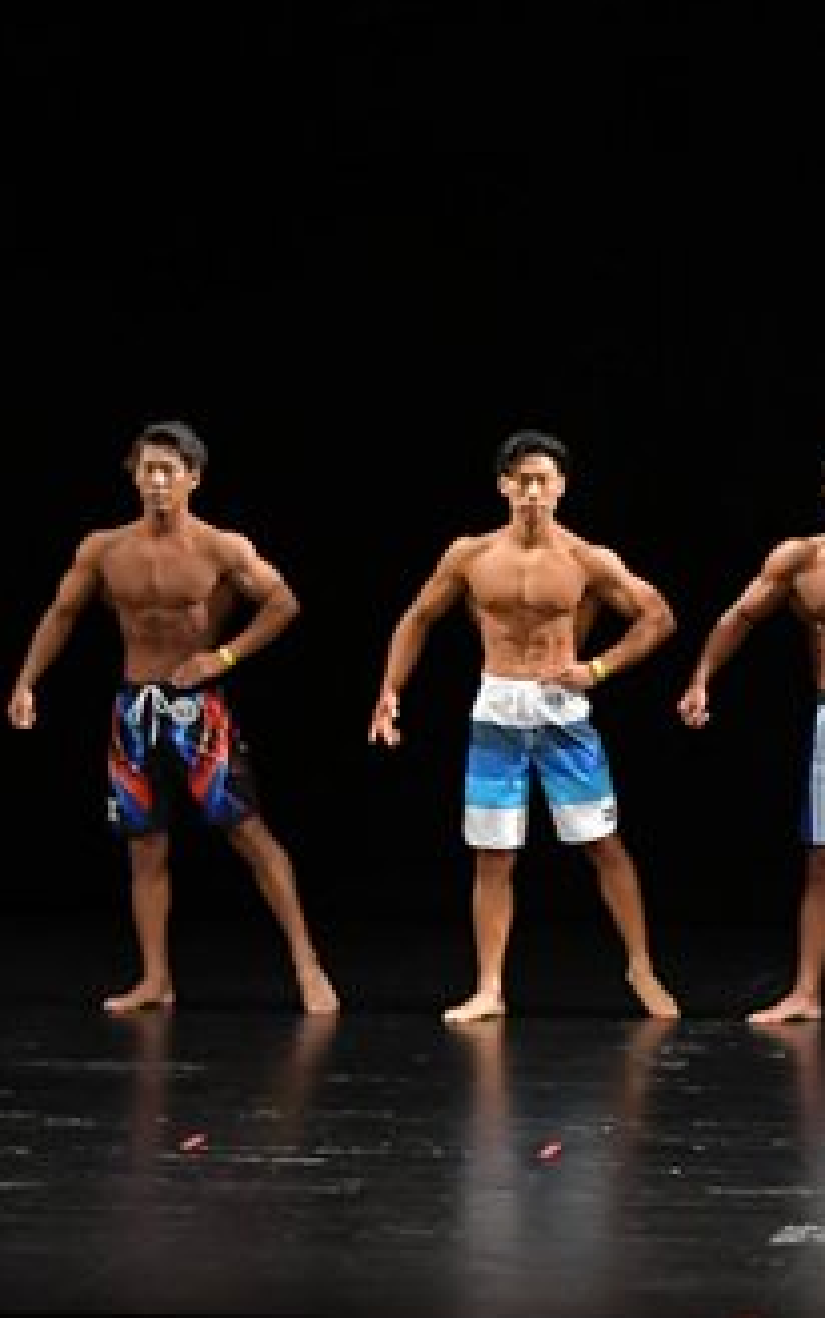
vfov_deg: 8.3
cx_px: 1087
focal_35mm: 252
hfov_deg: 5.2
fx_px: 9054
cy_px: 673
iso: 3200
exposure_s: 1/400
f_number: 5.6
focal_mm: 70
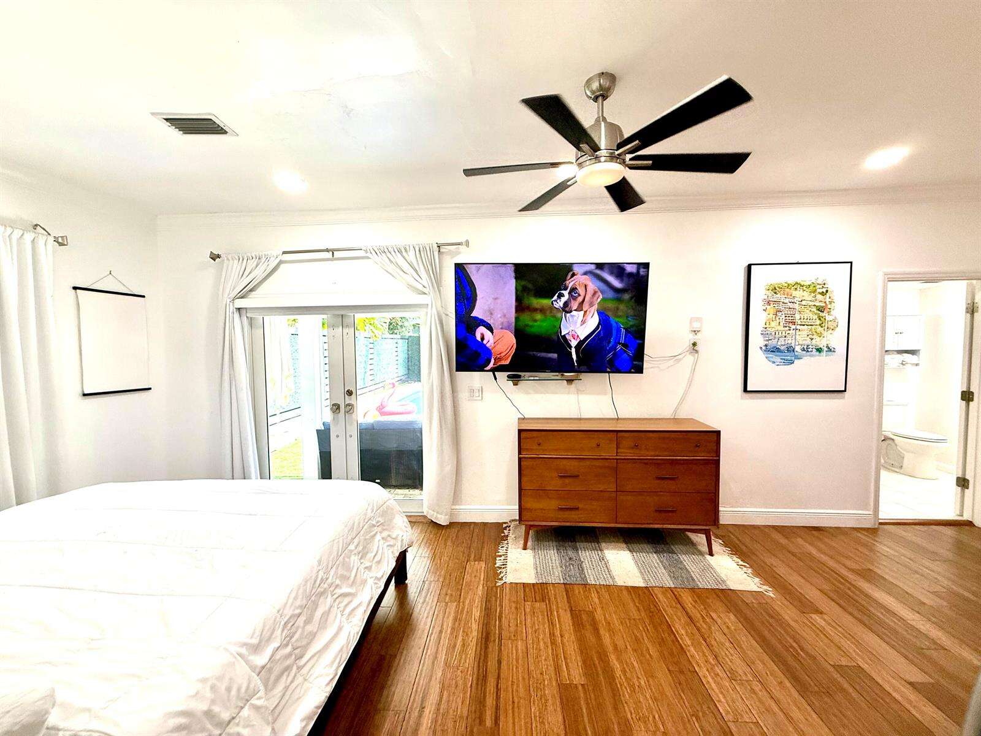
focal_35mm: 14
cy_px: 368
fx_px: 397
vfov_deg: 85.7
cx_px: 490
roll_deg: +0.5
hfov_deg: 102.1
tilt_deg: -2.5
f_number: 2.2
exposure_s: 1/120
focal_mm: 2.22
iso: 200
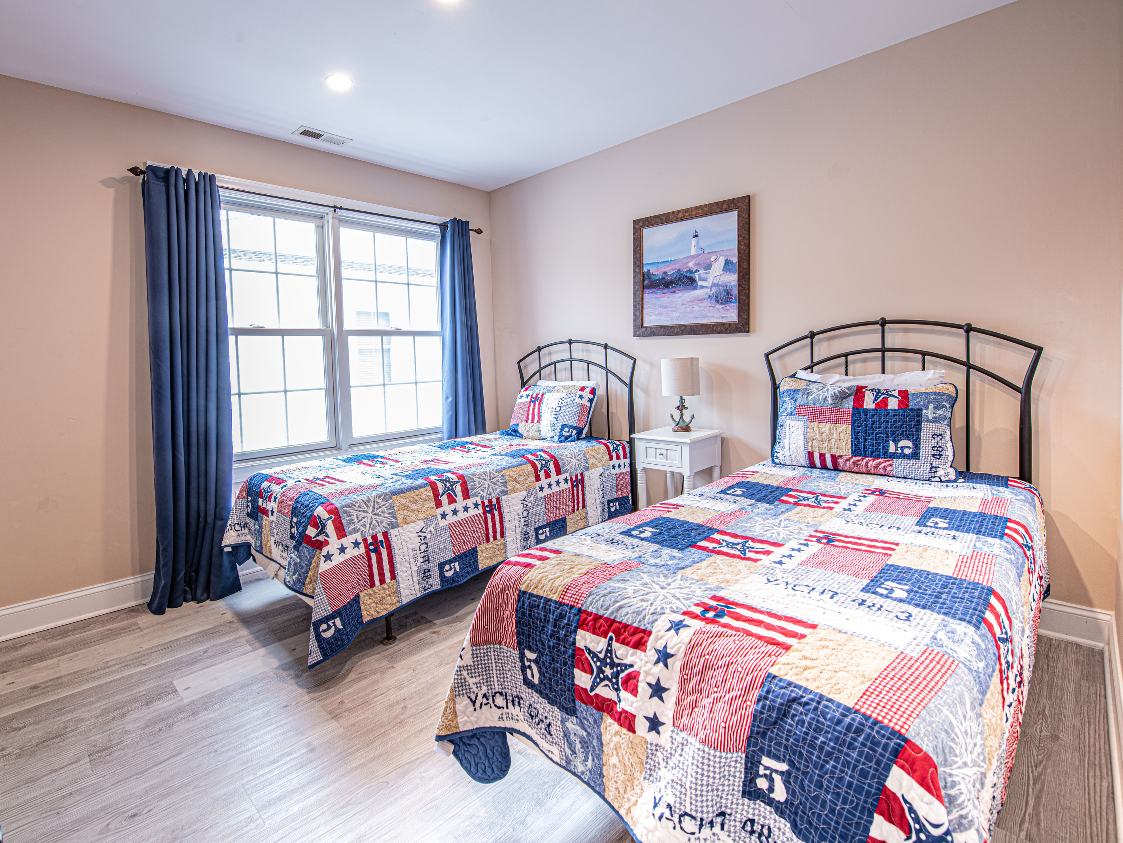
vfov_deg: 76.7
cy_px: 387
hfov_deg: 93.0
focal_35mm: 16
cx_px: 520
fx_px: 531
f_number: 9
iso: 64
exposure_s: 1.3
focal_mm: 14
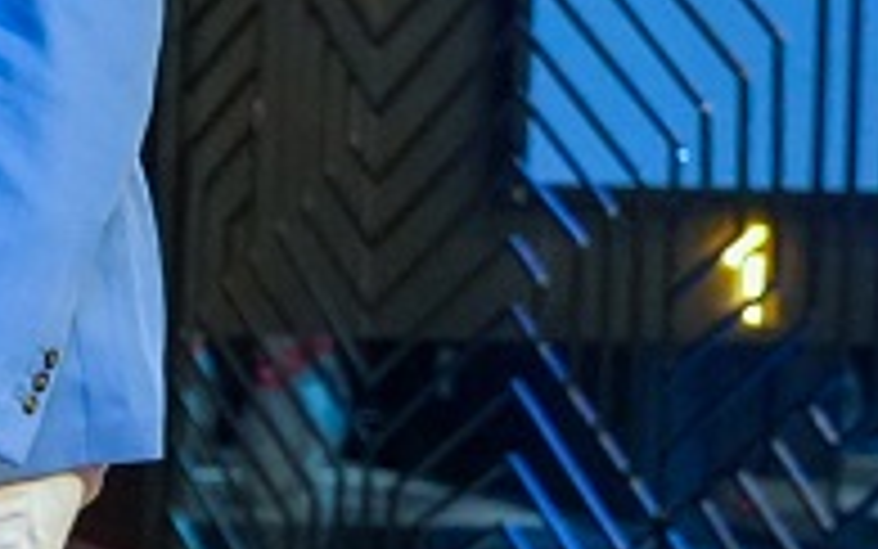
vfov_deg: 6.0
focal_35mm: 219
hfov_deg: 8.1
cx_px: -1810
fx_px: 5242
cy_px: -40
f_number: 2.8
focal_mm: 35
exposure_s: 1/100
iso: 4000
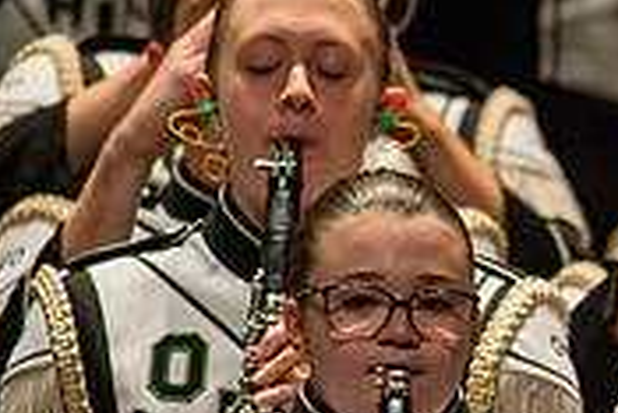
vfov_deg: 0.7
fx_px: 34069
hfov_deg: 1.0
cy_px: 102
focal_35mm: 1983
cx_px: 1010
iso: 3200
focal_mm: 600
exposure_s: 1/500
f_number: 5.6
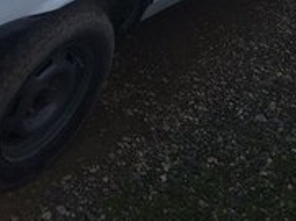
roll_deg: -20.2
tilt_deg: -17.2
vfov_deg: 12.9
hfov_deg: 18.4
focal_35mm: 106
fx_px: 905
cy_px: -147
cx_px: 237
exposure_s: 1/695
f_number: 2.2
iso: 32
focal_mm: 4.15
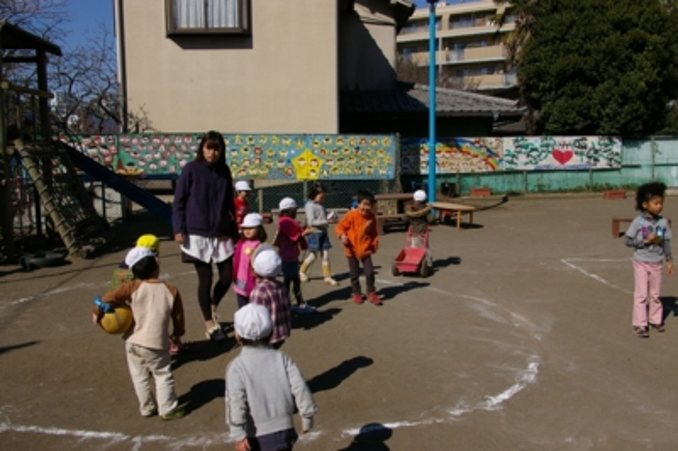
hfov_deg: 55.1
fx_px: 649
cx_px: 339
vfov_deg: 38.3
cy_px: 226
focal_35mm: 34
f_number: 9.5
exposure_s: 1/500
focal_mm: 23
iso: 200
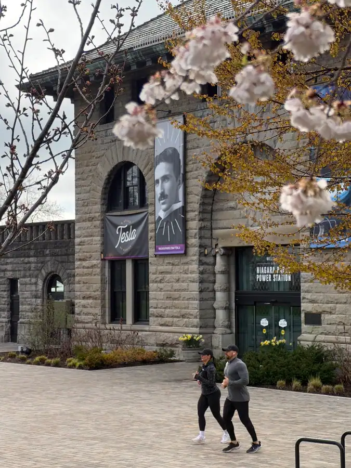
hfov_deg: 30.3
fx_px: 649
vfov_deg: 39.7
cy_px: 234
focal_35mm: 48
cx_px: 176
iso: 100
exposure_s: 1/2208
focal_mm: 6.76
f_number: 1.78
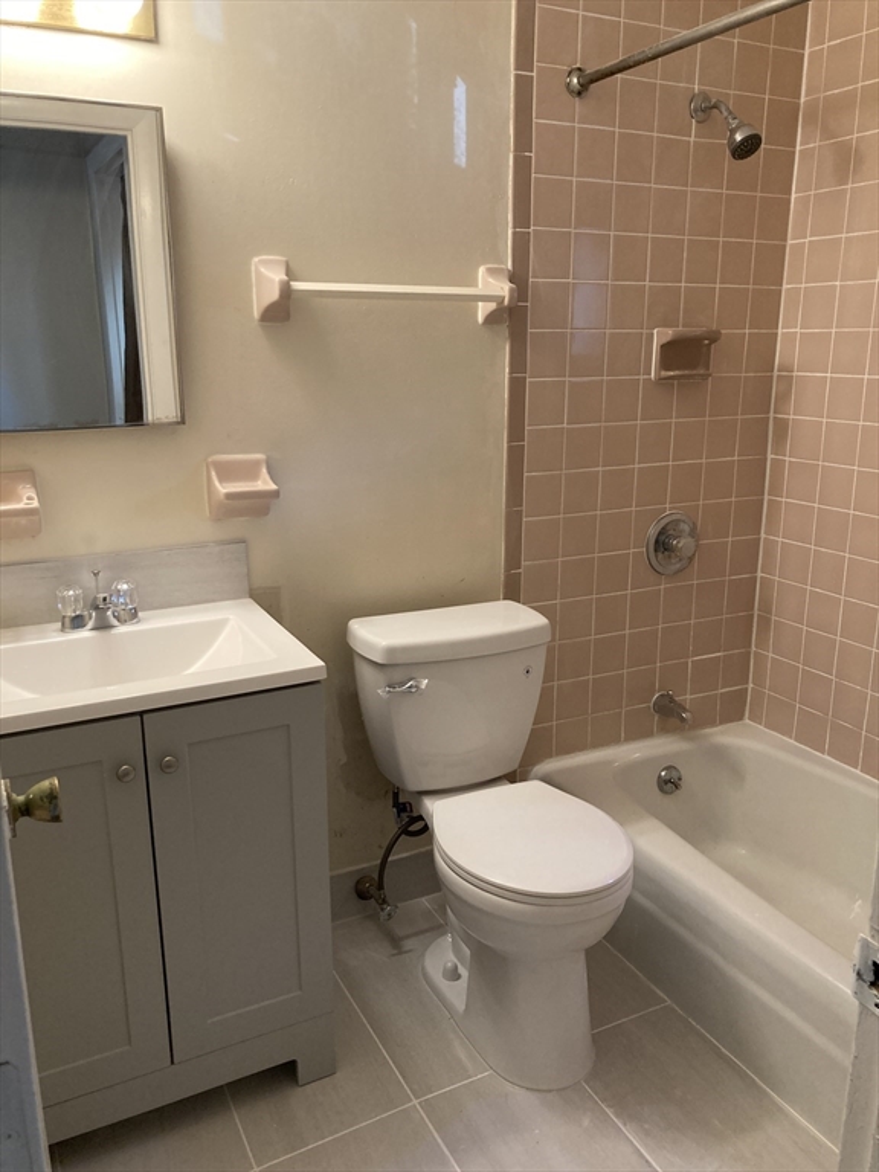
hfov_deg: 49.7
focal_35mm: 28
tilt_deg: -13.7
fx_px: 948
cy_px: 586
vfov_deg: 63.4
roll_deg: +1.8
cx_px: 440
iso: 160
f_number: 1.8
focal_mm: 3.99
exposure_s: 1/60
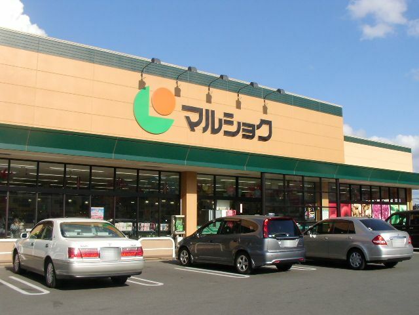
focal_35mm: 38
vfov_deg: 37.7
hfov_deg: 49.0
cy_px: 158
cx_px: 210
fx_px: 460
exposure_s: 1/297
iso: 50
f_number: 6.7
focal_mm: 5.8
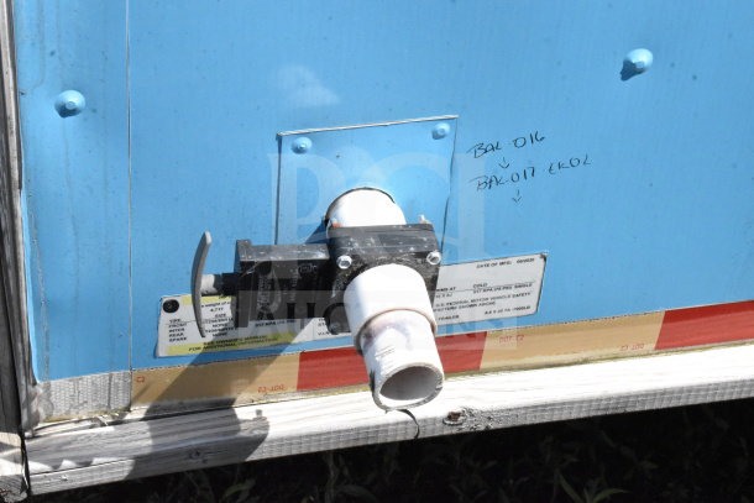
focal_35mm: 82
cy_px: 252
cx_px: 377
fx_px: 1728
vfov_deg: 16.6
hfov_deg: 24.6
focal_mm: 55
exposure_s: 1/2000
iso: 6400
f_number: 22
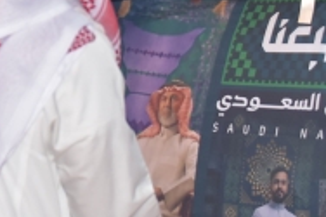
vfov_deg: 6.8
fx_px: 1828
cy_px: 17
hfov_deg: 10.1
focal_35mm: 202
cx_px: 42
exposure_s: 1/250
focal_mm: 38
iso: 720
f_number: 4
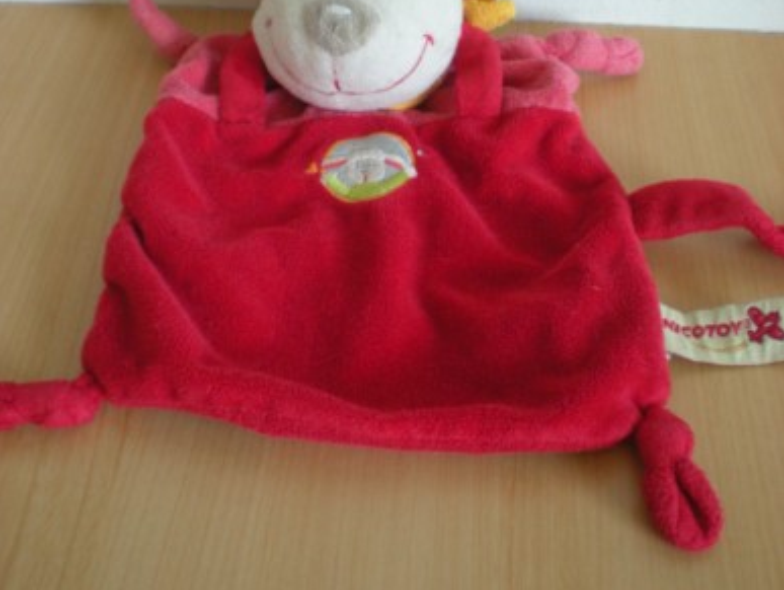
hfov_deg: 37.5
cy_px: 180
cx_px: 391
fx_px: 1156
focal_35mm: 51
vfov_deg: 28.4
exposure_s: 1/14
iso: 200
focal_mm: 6.3
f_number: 3.1
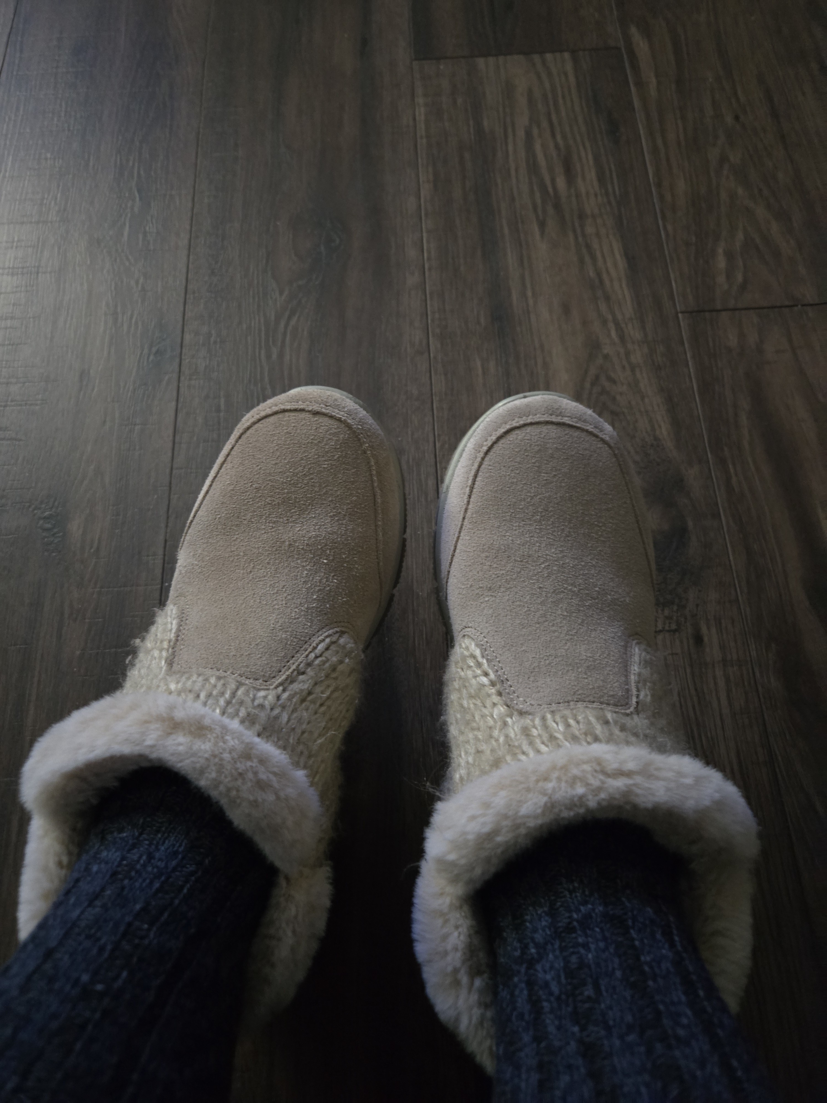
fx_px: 733
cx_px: 414
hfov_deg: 58.9
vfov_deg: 73.9
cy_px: 552
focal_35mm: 23
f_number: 1.8
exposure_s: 1/15
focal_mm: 5.4
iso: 1600
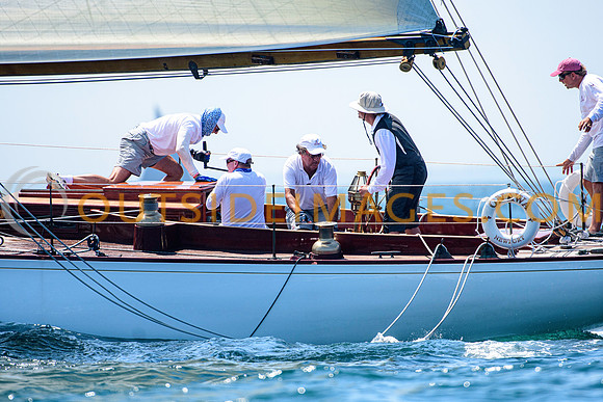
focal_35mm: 600
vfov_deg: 2.3
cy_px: 201
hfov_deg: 3.4
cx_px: 302
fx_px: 10052
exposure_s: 1/2500
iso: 400
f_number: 5
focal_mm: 400
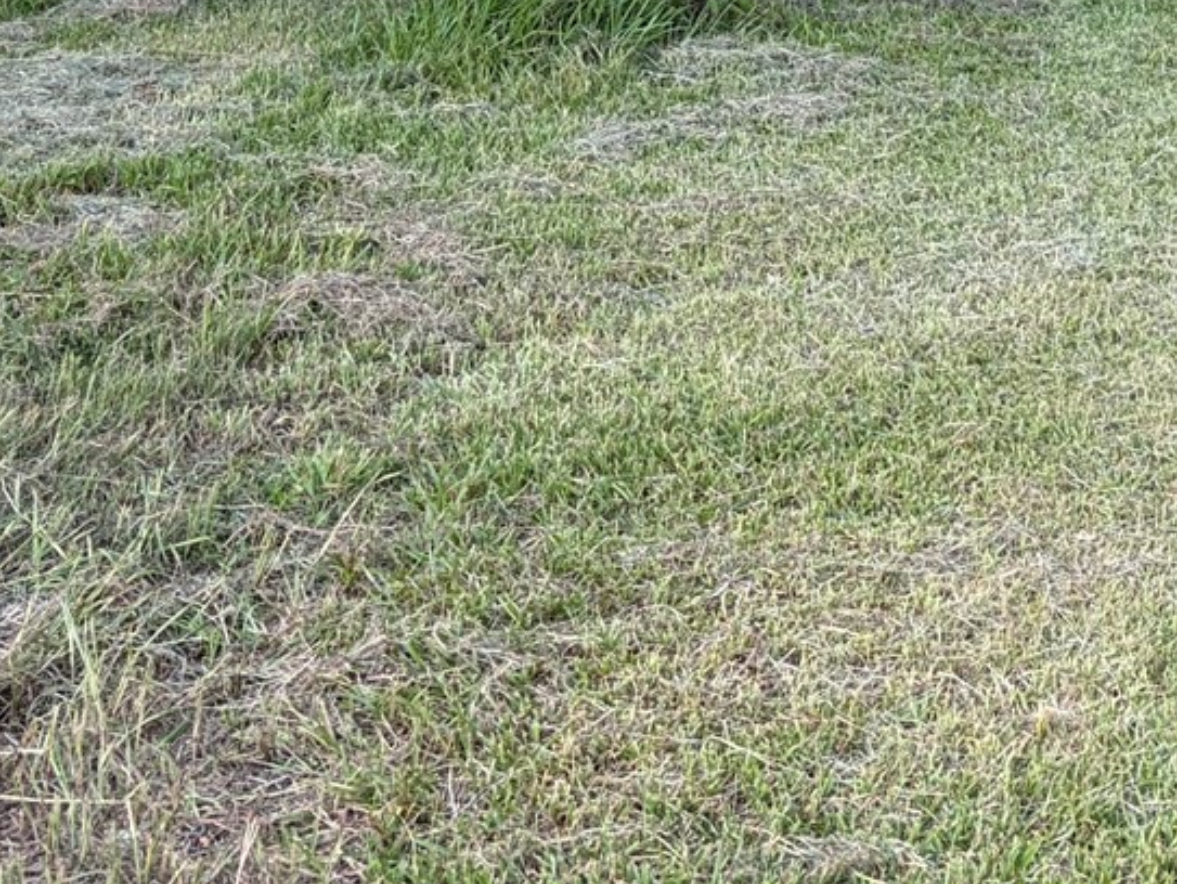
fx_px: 3334
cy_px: -609
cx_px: 672
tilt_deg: -1.4
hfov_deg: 20.0
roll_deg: +0.1
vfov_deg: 13.8
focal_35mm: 98
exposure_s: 1/197
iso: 50
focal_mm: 5.96
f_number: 1.6
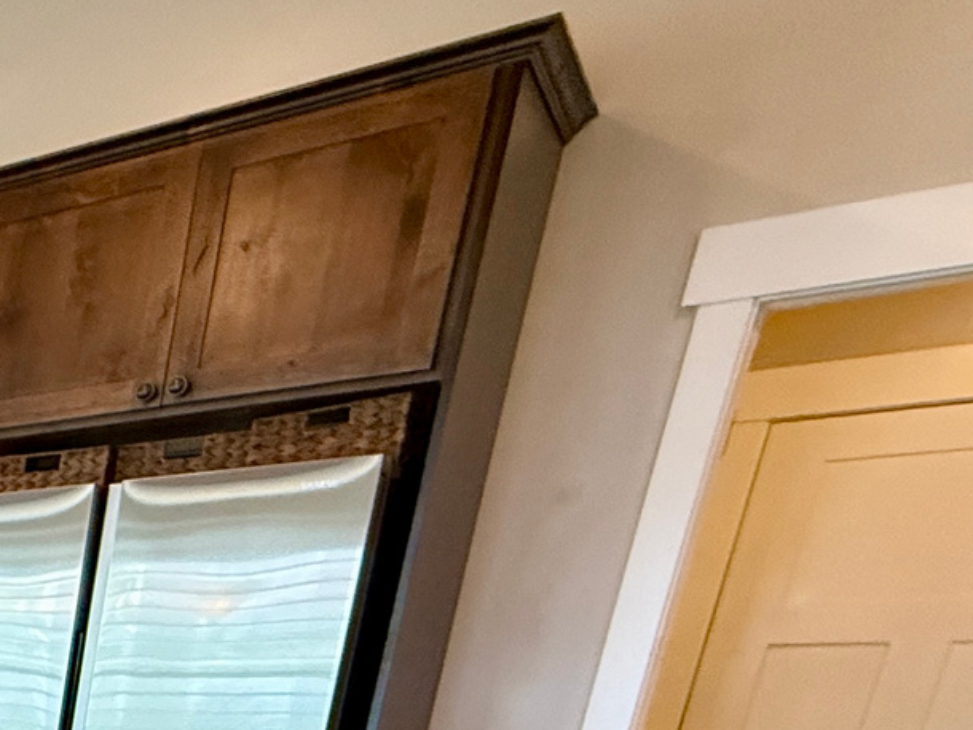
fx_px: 1322
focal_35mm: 47
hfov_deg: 24.9
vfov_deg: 24.0
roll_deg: +0.4
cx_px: -636
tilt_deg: -17.3
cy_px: 1108
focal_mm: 2.22
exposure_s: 1/120
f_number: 2.2
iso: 500
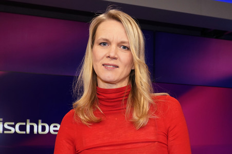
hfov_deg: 65.5
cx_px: 116
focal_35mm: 28
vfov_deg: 46.3
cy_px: 77
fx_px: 180
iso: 2000
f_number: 5
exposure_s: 1/125
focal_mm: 28
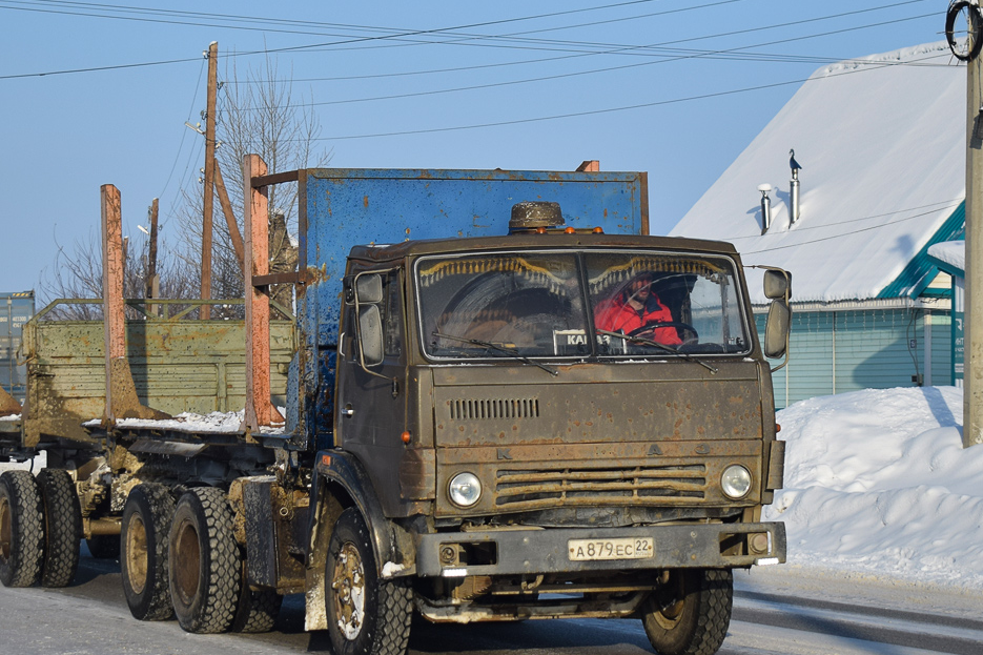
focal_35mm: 87
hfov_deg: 23.5
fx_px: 2365
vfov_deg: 15.8
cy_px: 326
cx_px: 437
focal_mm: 45
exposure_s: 1/800
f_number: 5.6
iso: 100
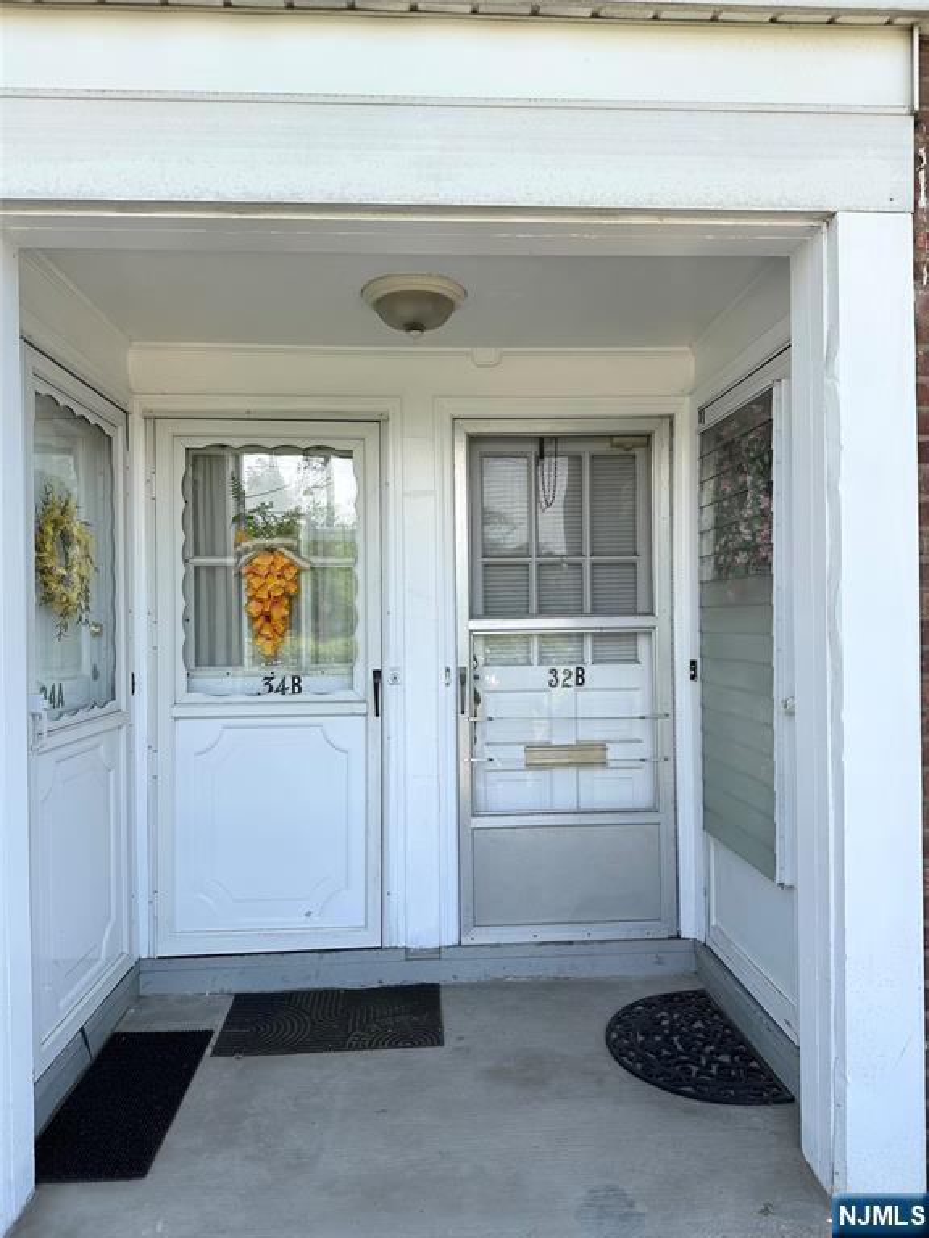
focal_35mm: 24
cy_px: 619
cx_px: 464
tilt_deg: +1.4
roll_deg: +0.1
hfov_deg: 56.8
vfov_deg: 71.6
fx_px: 859
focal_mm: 6.86
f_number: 1.78
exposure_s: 1/943
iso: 80
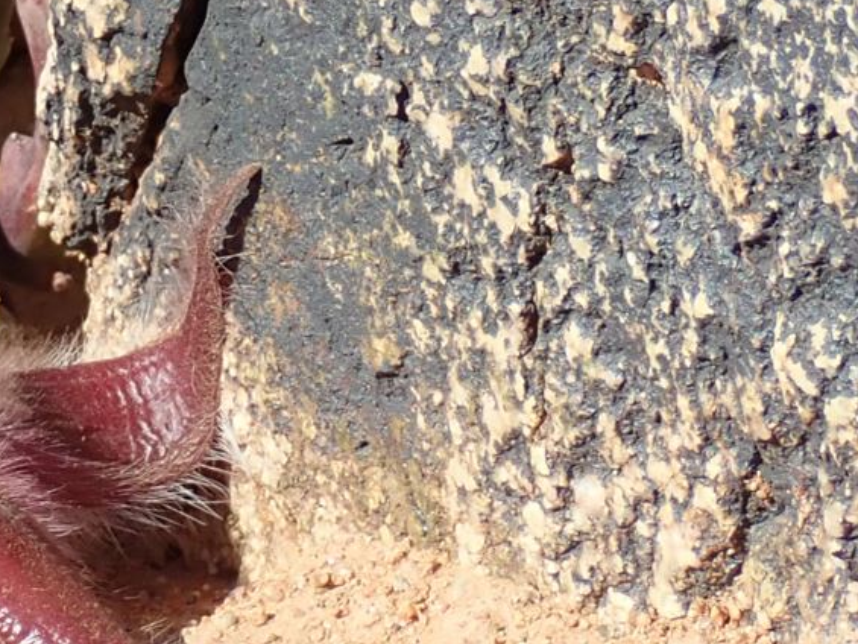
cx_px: -343
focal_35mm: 216
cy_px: 327
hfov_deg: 9.0
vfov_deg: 6.9
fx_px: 5355
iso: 100
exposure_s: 1/250
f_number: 5
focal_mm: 11.01
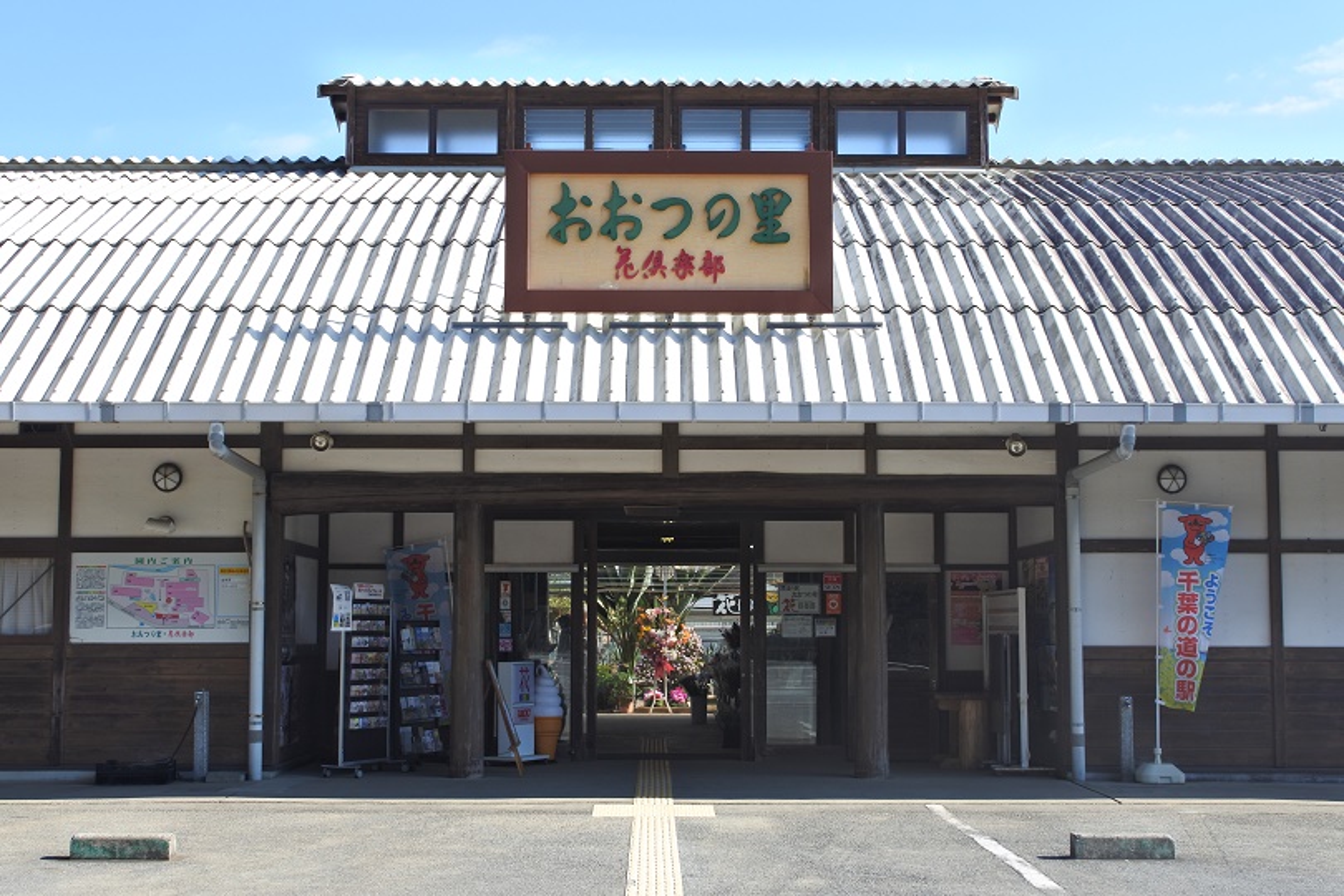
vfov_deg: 27.5
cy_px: 448
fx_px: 1829
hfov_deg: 40.3
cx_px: 672
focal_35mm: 49
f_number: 6.3
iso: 160
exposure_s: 1/250
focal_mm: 18.5
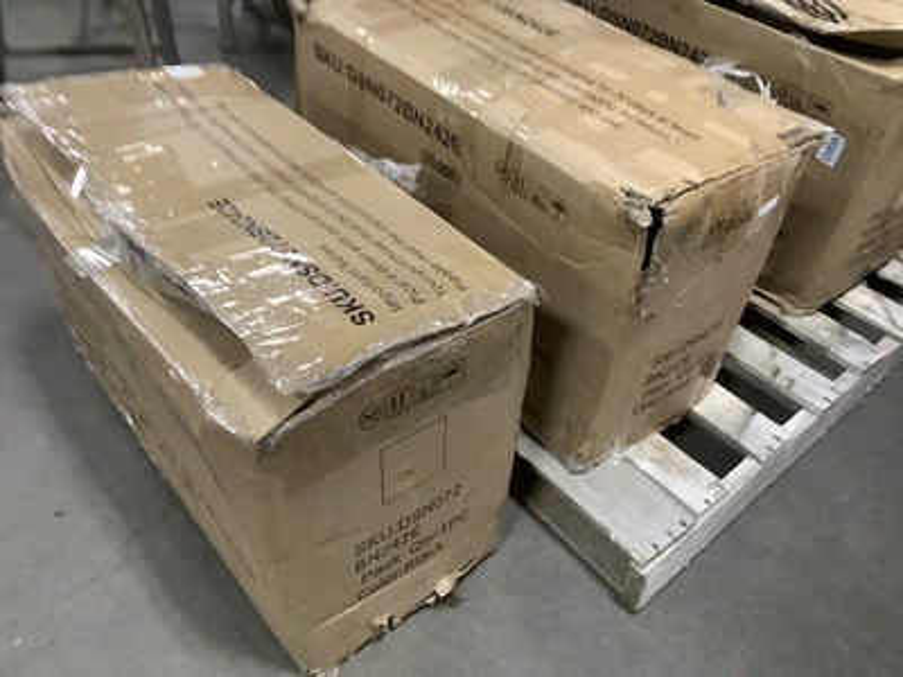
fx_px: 809
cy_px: 338
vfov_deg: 45.4
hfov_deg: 58.4
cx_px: 452
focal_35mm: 31
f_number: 2.4
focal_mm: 3.3
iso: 320
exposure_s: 1/30
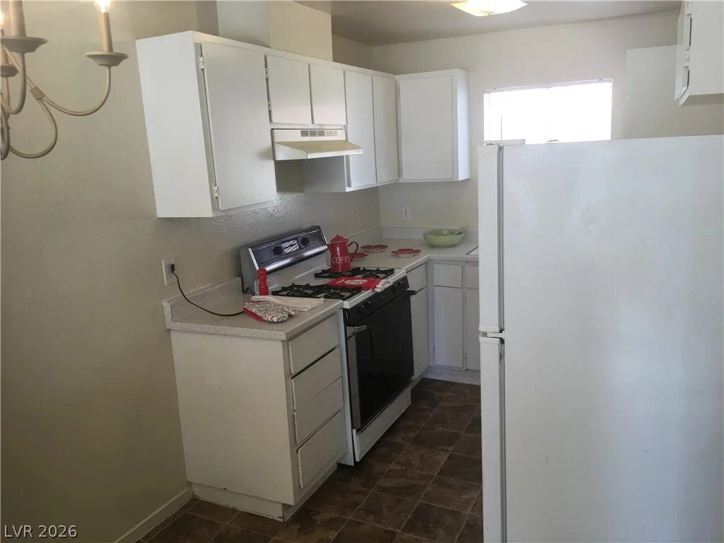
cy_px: 272
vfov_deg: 48.2
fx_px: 607
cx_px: 362
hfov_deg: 61.7
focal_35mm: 29
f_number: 2.2
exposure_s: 1/30
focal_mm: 4.15
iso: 25
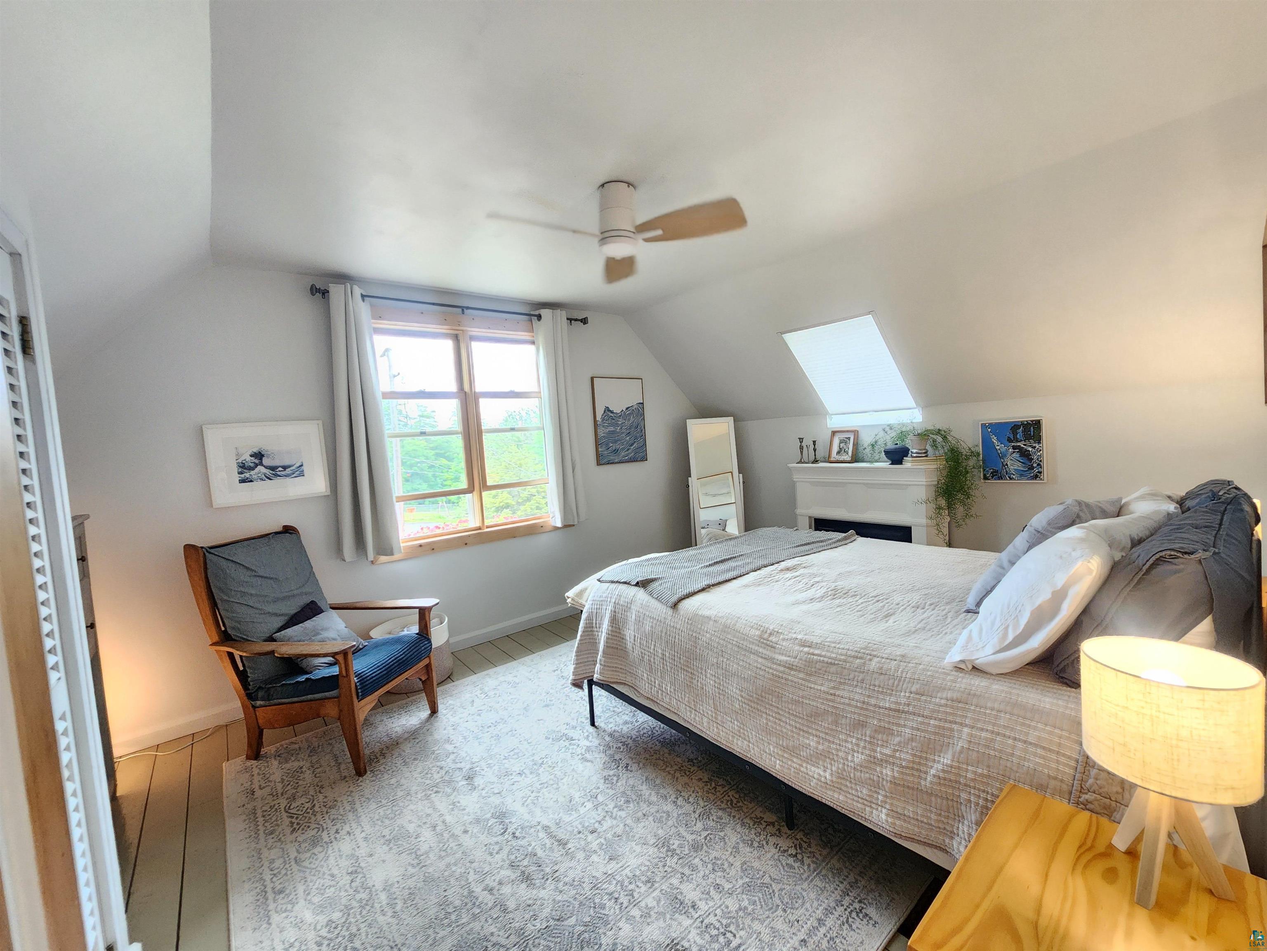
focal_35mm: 13
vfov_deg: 89.9
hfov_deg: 106.2
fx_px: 476
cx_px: 634
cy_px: 476
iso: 320
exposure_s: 1/60
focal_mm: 2.2
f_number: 2.2
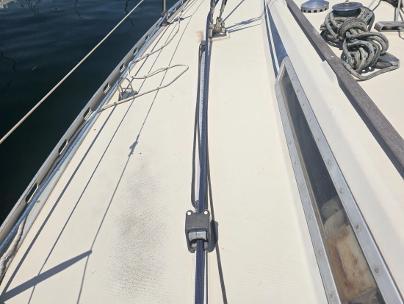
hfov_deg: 73.9
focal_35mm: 23
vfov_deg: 58.9
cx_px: 202
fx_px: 269
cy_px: 152
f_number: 1.7
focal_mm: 6.3
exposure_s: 1/2723
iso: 10
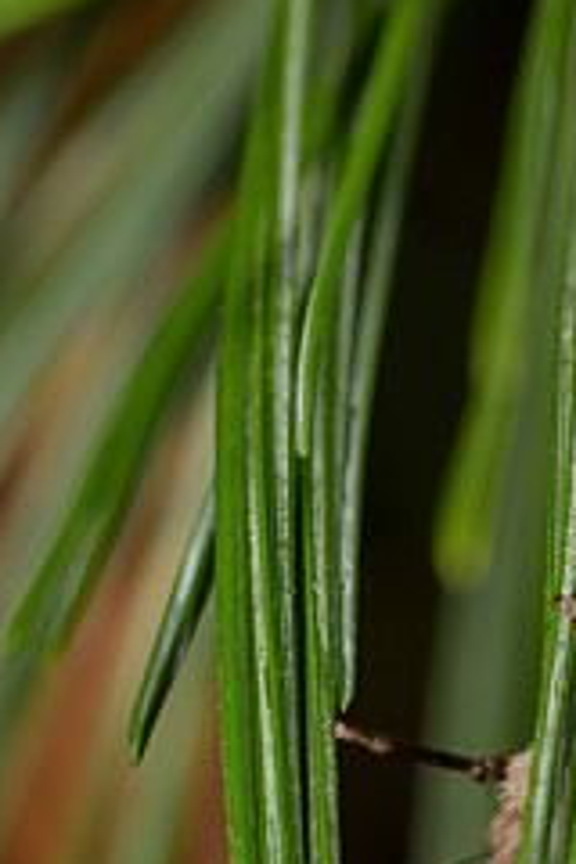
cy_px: 661
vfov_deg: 6.3
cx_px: 627
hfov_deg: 4.2
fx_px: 7799
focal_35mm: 325
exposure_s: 1/250
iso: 64
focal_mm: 105
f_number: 16
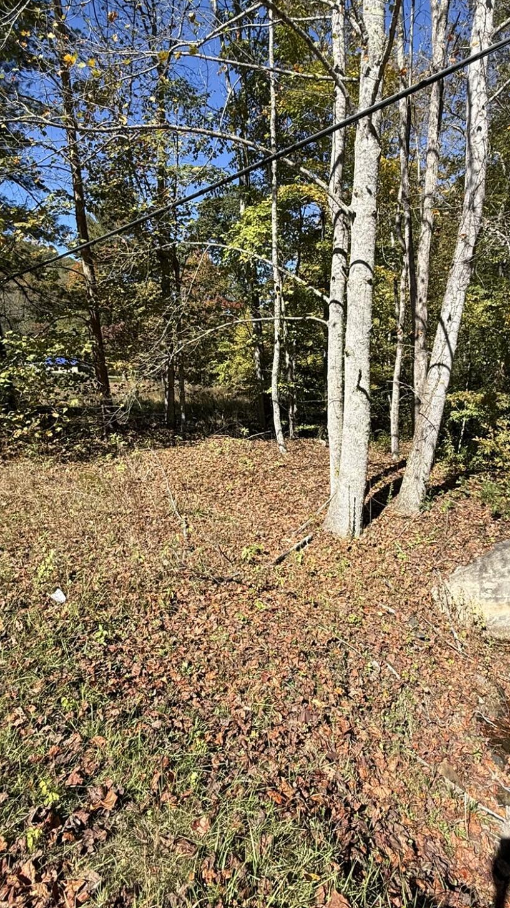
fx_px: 505
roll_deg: -1.1
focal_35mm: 21
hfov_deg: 53.5
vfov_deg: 83.8
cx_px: 278
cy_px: 439
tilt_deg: -7.2
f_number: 2.2
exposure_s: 1/1125
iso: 50
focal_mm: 2.22
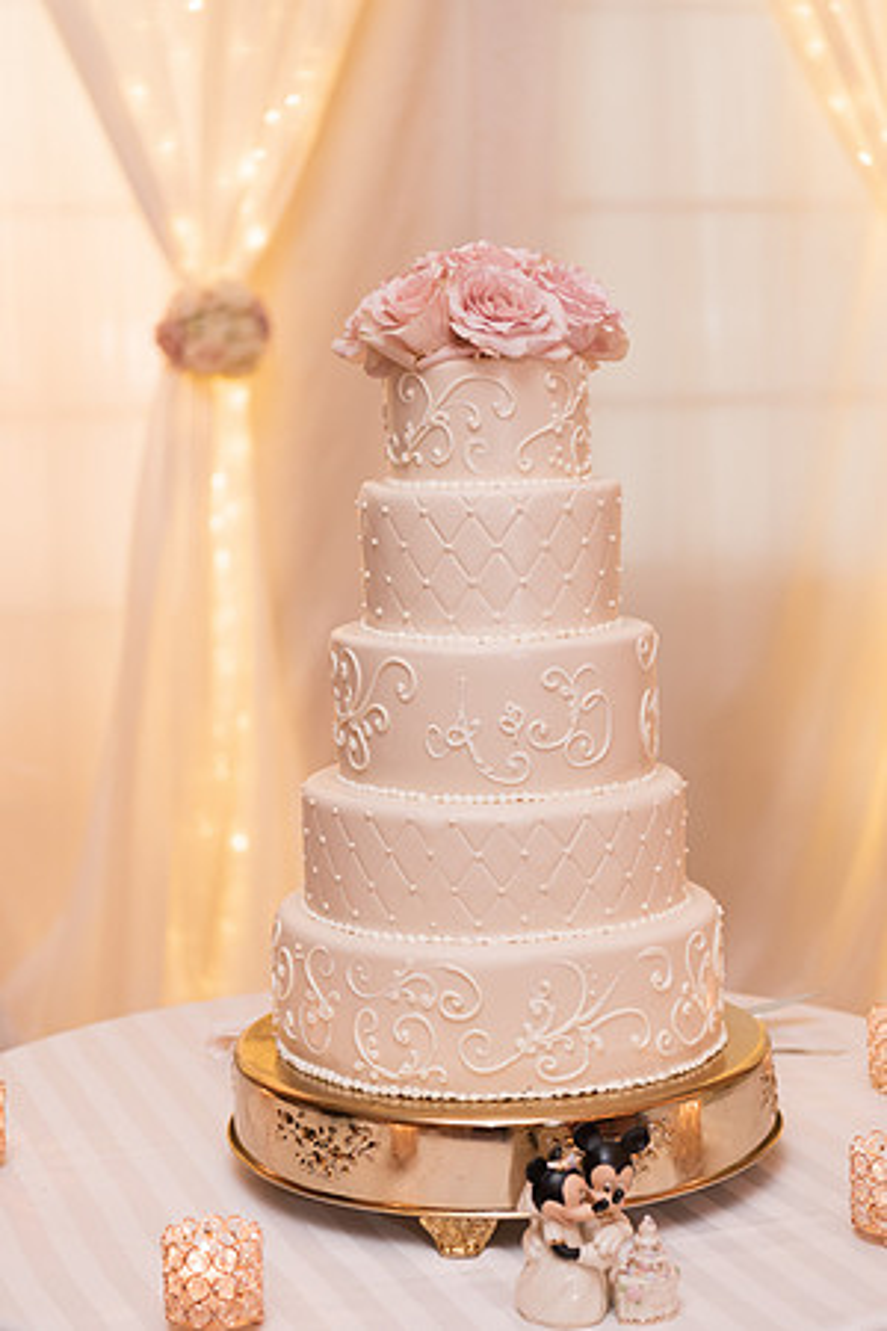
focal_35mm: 70
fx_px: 2587
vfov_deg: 28.8
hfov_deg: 19.5
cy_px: 666
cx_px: 444
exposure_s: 1/100
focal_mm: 70
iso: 640
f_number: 2.8
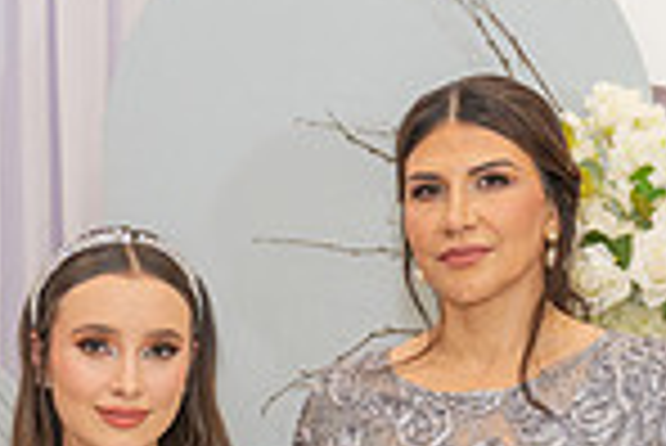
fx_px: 2759
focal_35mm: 149
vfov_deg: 9.0
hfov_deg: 13.7
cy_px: 660
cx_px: 153
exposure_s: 1/160
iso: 640
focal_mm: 38
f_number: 3.5
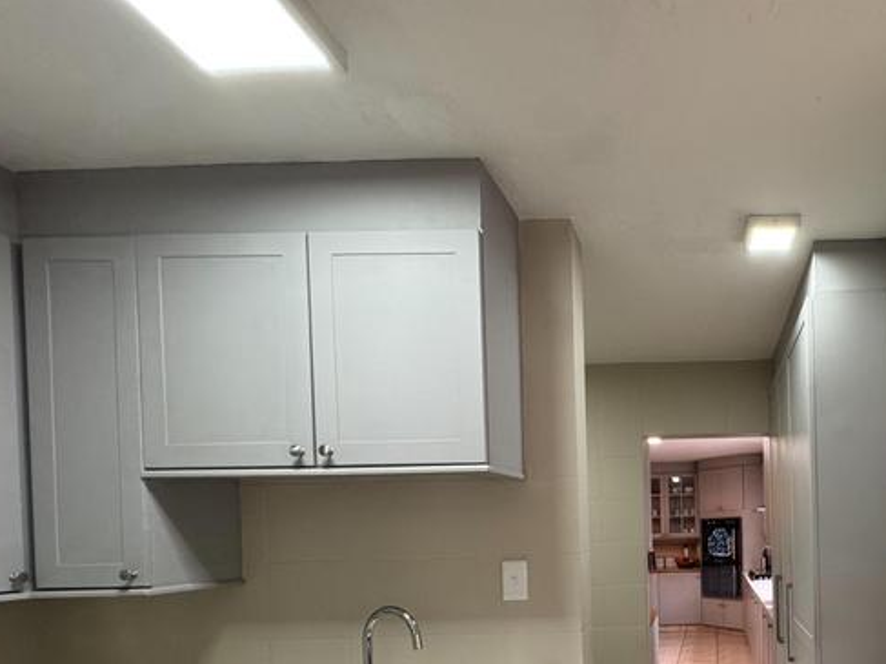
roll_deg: +1.8
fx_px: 589
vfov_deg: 54.4
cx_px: 708
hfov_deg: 67.1
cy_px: 540
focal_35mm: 23
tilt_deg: +0.1
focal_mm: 2.22
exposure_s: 1/99
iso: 250
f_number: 2.2
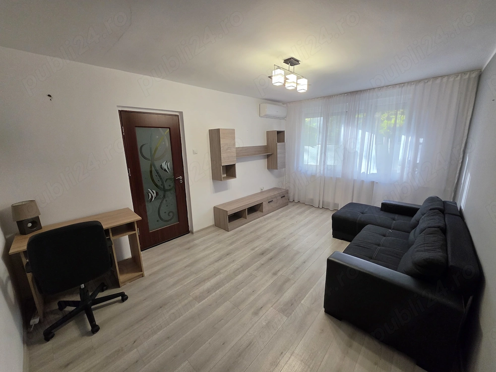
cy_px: 186
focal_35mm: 13
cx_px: 248
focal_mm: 2.2
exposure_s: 1/100
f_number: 1.9
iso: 100
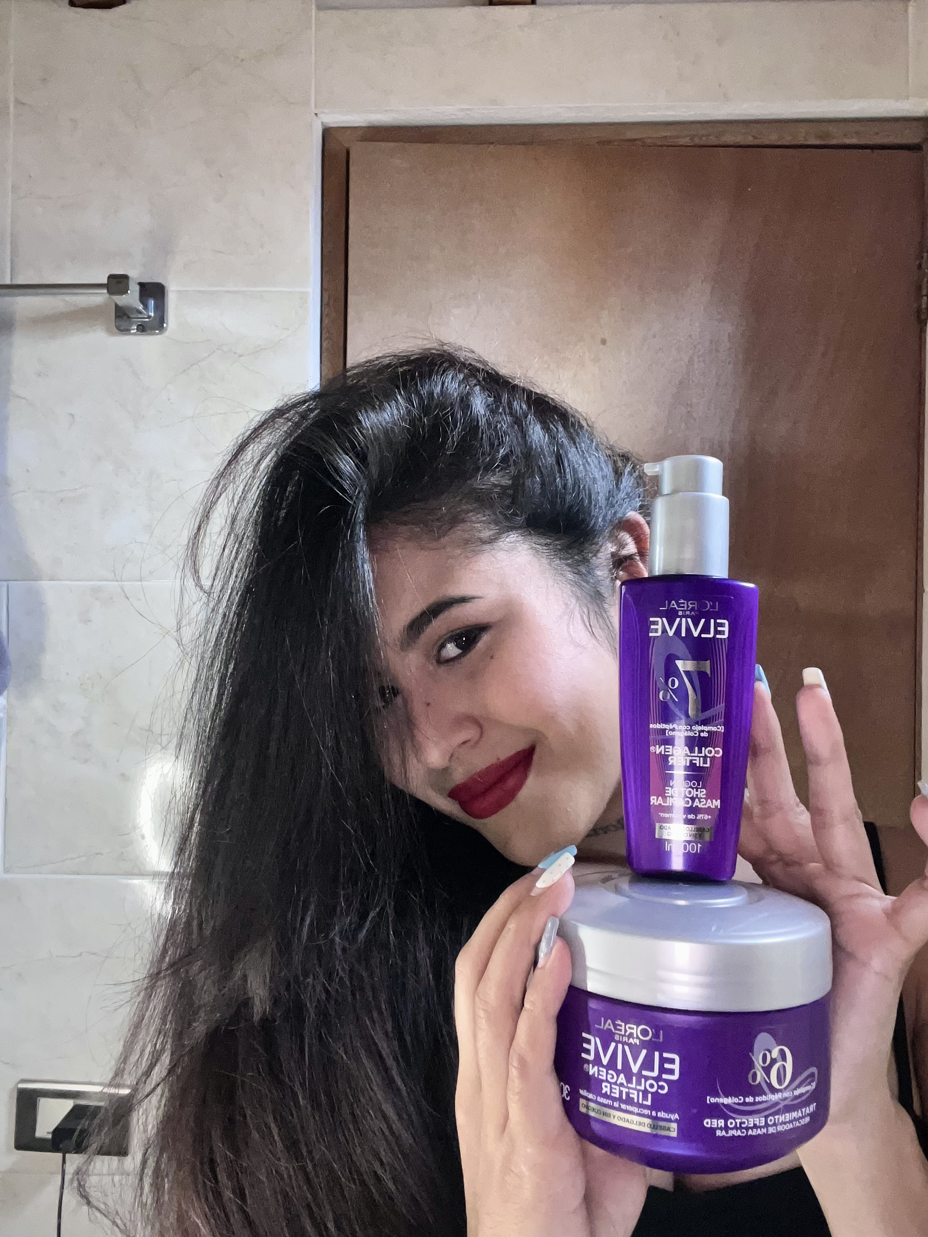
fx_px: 1072
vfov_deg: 60.0
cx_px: 464
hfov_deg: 46.8
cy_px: 618
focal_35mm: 30
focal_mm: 2.71
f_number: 2.2
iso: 400
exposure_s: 1/35
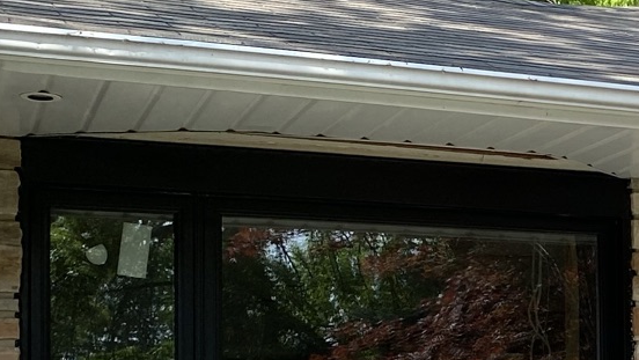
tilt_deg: +2.0
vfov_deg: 11.3
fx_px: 1780
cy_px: 426
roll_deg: +0.8
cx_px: 883
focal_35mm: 105
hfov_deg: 18.6
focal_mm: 4.25
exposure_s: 1/942
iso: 32
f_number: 1.8
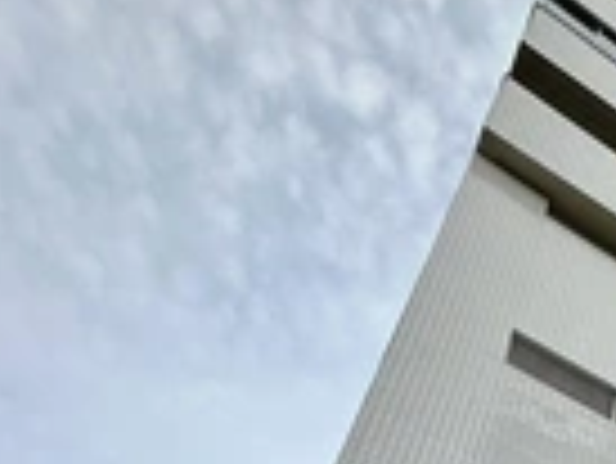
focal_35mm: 49
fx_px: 873
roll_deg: +0.8
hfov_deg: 32.7
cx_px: 719
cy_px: 757
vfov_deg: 22.4
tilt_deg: +37.3
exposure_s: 1/1383
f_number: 2.2
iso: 50
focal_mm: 2.22
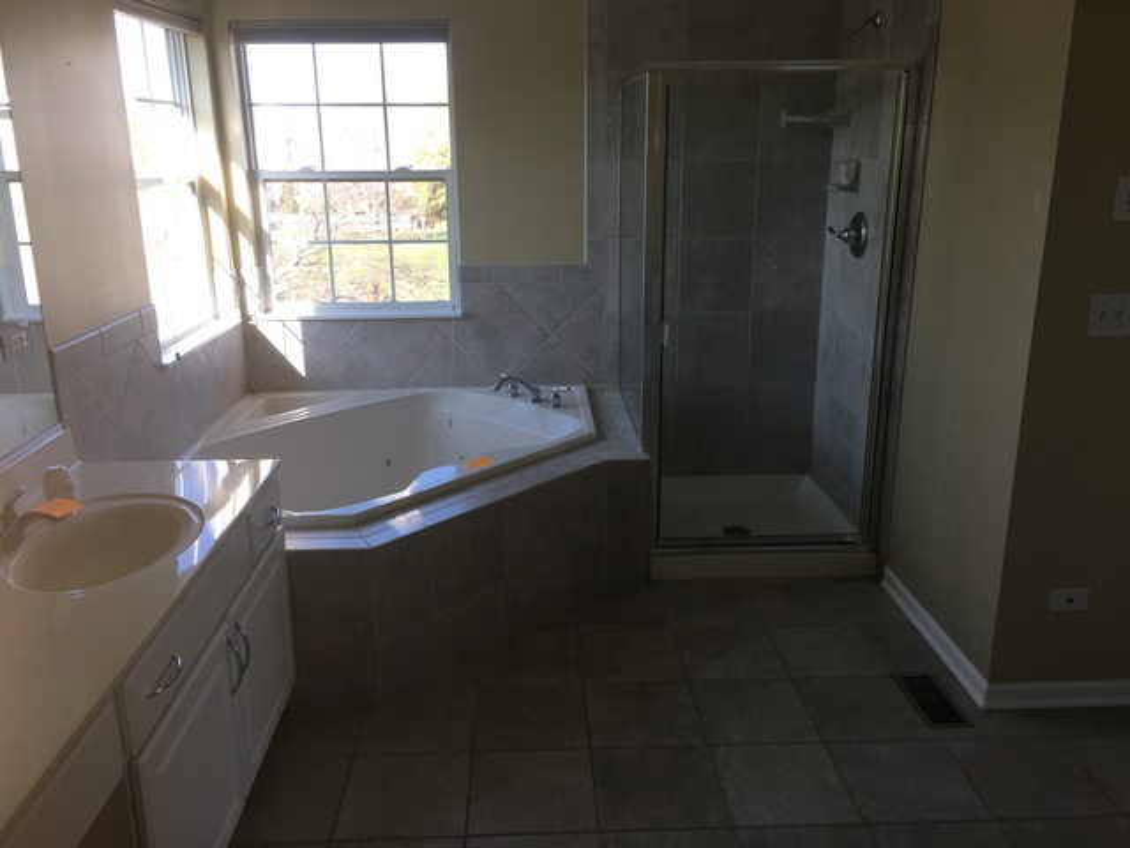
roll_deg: +0.6
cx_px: 565
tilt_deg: -15.3
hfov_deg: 61.7
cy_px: 424
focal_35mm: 29
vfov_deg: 48.2
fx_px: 947
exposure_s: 1/120
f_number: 2.2
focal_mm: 4.15
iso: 40
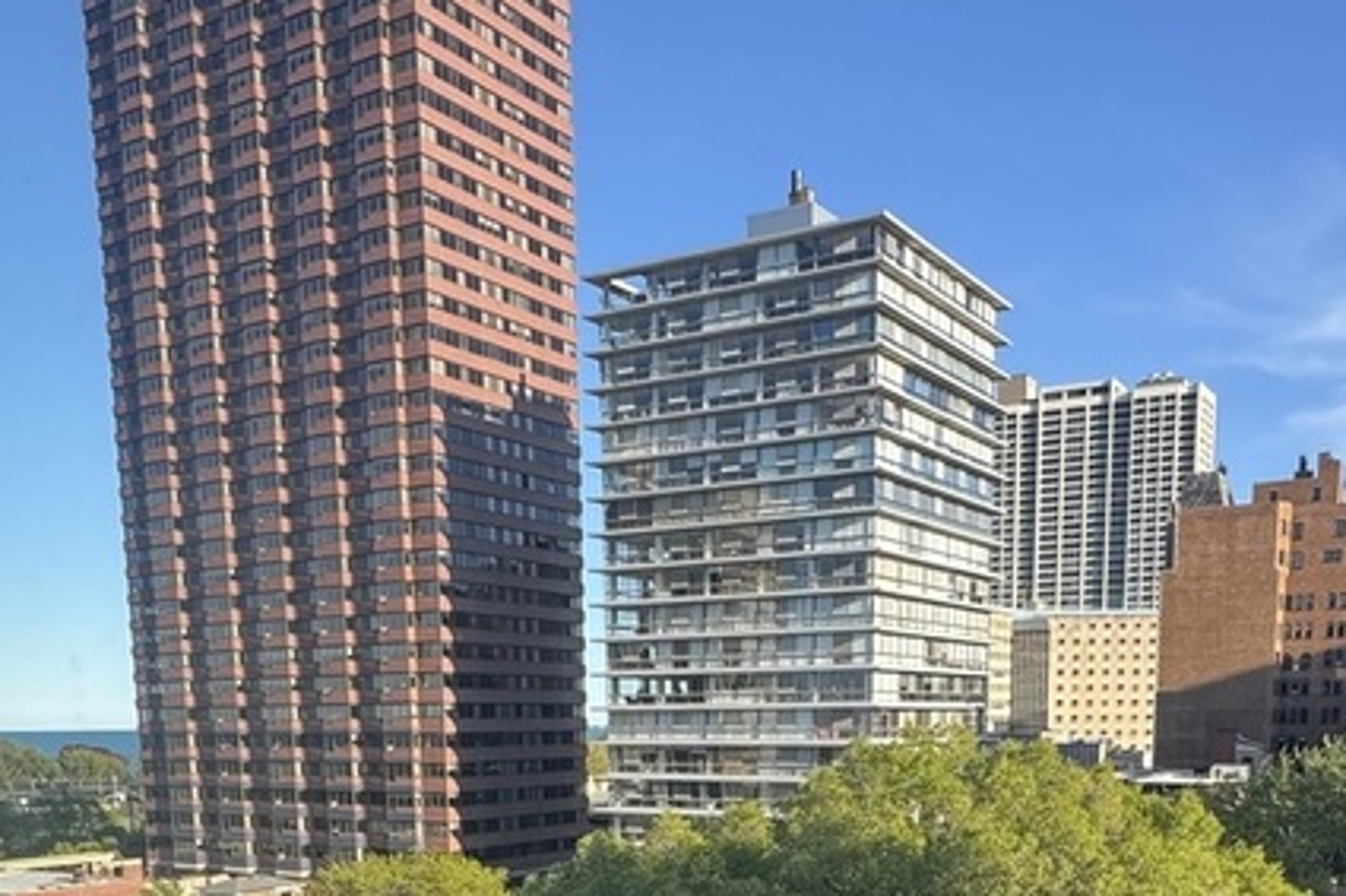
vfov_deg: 32.3
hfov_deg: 51.9
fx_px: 1383
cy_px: 950
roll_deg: +0.9
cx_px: 725
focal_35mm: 37
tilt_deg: -9.9
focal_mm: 2.22
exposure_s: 1/332
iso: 40
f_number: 2.2
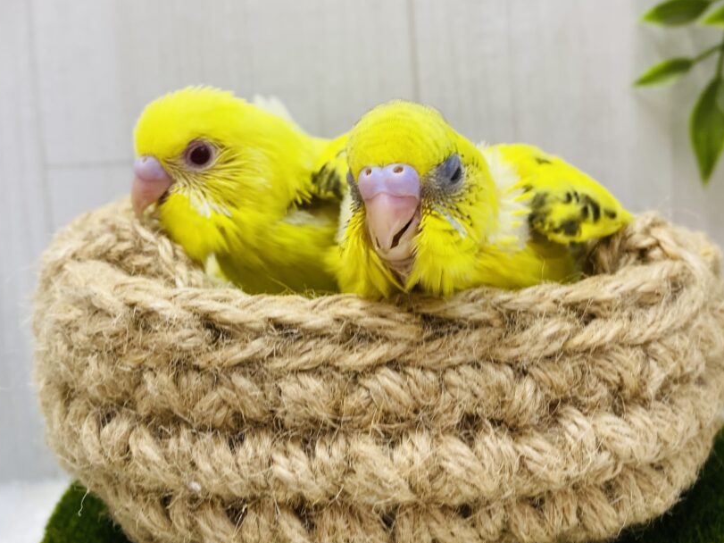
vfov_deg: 38.1
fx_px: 774
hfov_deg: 50.1
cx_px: 365
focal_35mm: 37
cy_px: 172
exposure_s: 1/100
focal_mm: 4.25
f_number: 1.8
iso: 80
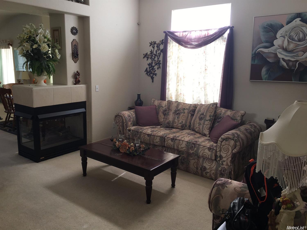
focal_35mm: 29
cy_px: 115
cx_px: 154
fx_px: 257
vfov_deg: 48.2
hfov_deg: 61.7
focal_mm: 4.15
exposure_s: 1/40
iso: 25
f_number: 2.2
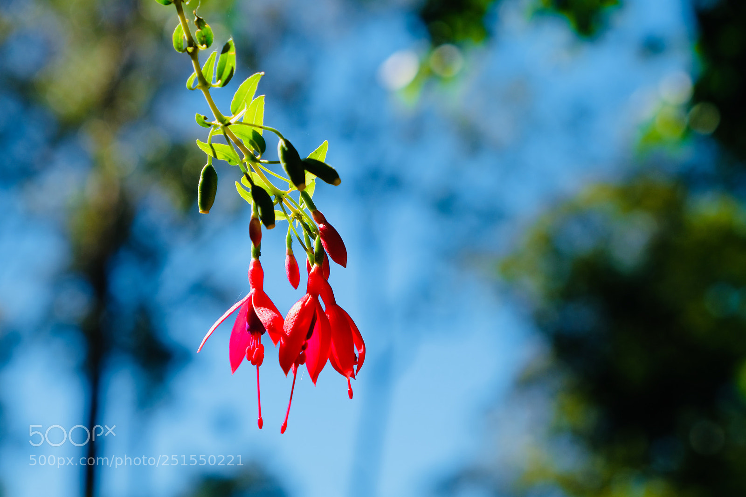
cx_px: 373
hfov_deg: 25.7
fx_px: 1637
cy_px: 248
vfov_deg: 17.3
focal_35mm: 79
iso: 200
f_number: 6.4
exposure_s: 1/400
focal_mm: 52.7
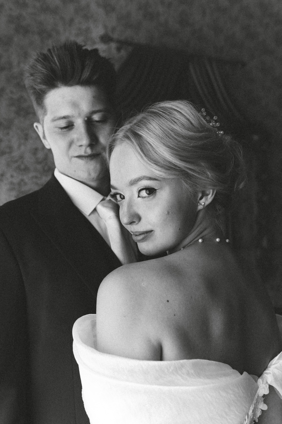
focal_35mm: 35
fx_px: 411
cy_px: 212
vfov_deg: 54.4
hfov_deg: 37.9
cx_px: 141
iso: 640
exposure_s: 1/200
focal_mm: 35
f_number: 4
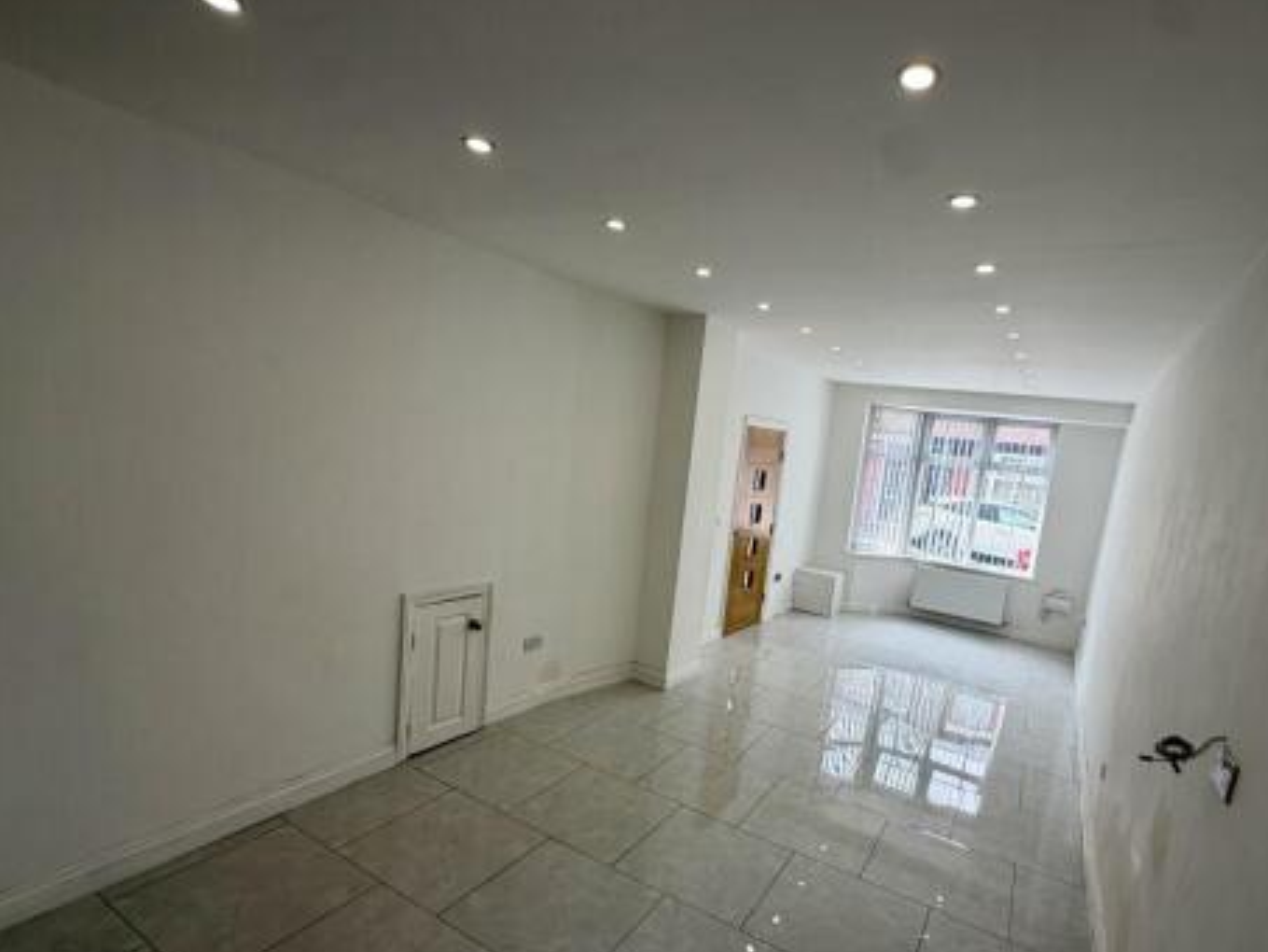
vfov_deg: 71.4
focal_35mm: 18
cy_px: 533
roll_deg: -6.8
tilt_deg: -8.7
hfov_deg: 87.3
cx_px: 715
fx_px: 660
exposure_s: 1/157
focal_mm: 2.22
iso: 40
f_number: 2.2
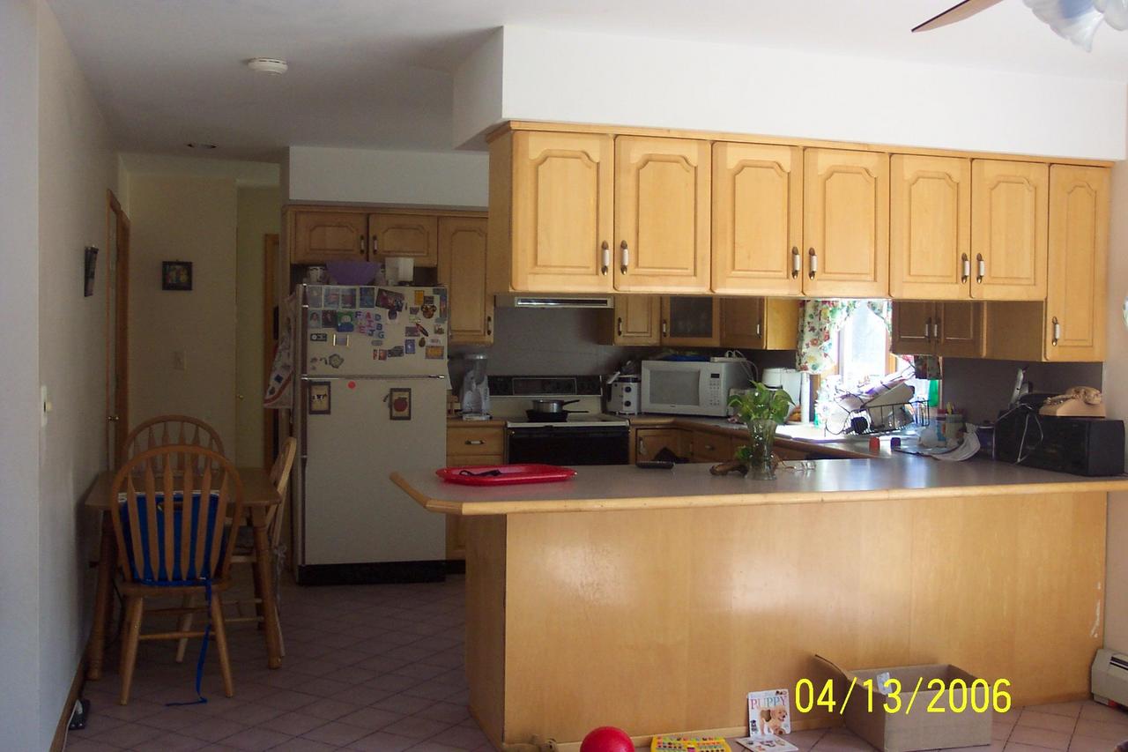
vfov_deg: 35.0
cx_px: 564
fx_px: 1190
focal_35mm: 38
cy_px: 376
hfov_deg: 50.7
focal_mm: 8
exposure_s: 1/60
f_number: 2.8
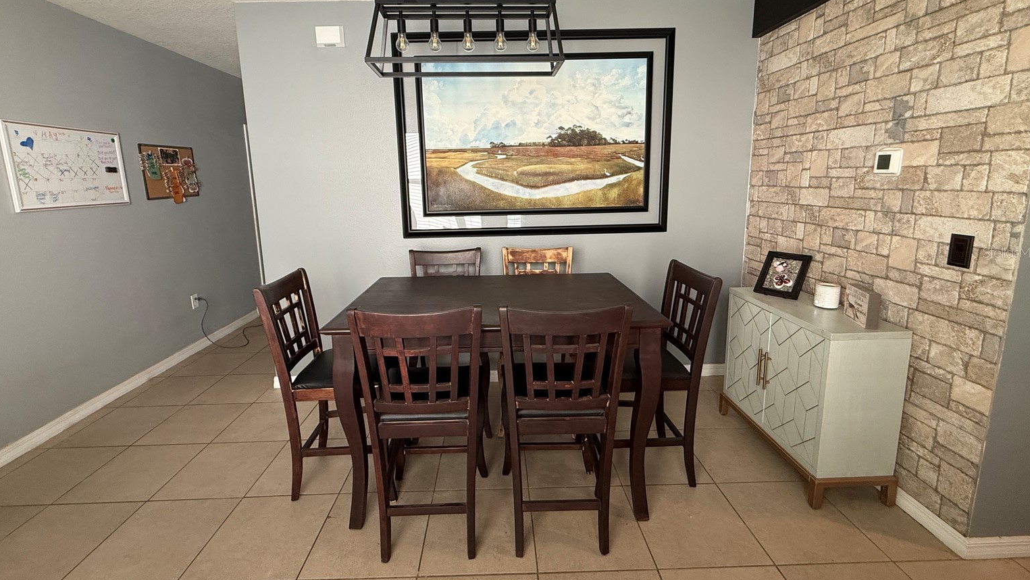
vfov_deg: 66.8
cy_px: 252
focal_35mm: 16
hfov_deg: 99.4
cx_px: 506
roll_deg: +1.3
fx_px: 437
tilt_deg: -9.0
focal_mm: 2.22
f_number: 2.2
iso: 250
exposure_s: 1/120
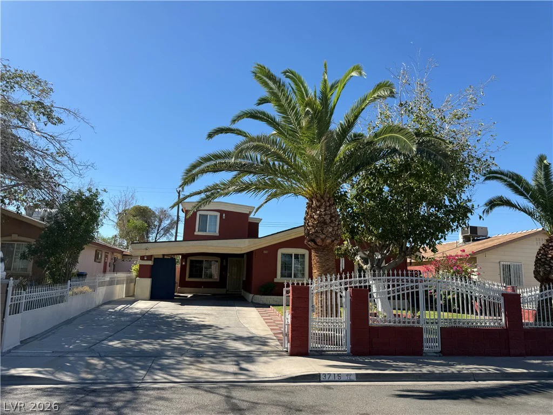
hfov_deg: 71.6
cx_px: 276
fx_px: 383
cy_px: 208
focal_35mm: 24
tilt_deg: +10.2
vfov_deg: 56.8
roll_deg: -1.6
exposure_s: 1/2169
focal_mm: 6.76
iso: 80
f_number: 1.78
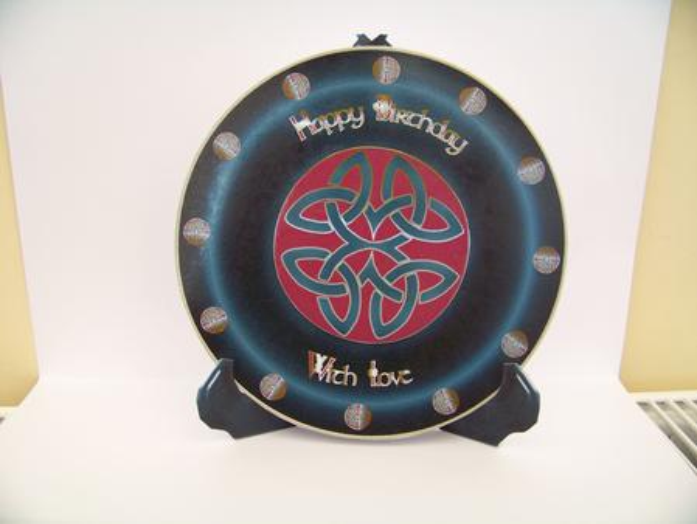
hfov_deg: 51.3
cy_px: 262
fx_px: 726
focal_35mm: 36
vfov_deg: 39.7
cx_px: 348
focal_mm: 5.85
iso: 68
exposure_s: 1/125
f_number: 2.8
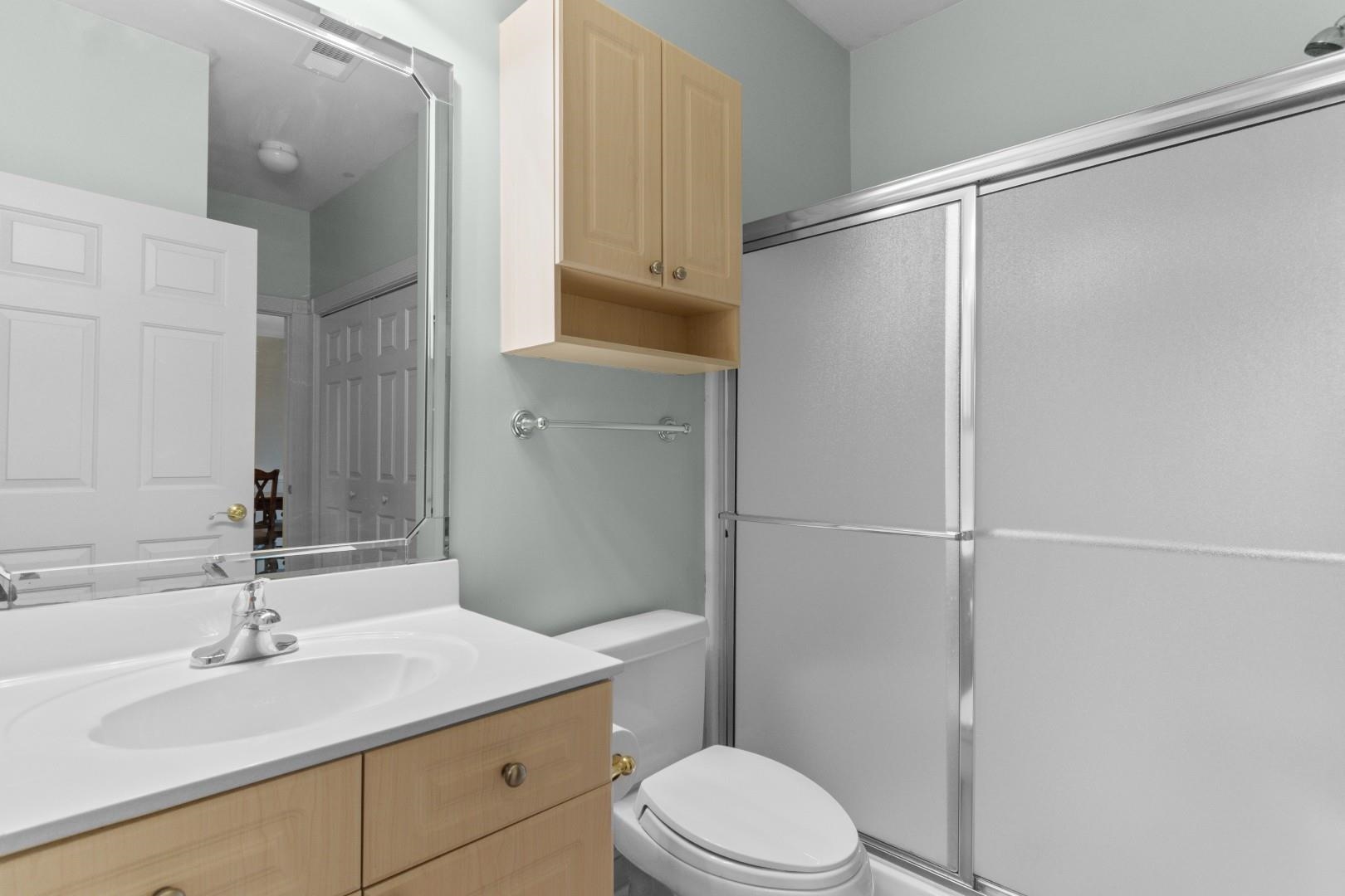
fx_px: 672
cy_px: 448
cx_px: 672
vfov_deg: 67.4
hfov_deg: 90.0
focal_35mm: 18
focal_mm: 12
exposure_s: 1/5
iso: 100
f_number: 4.8
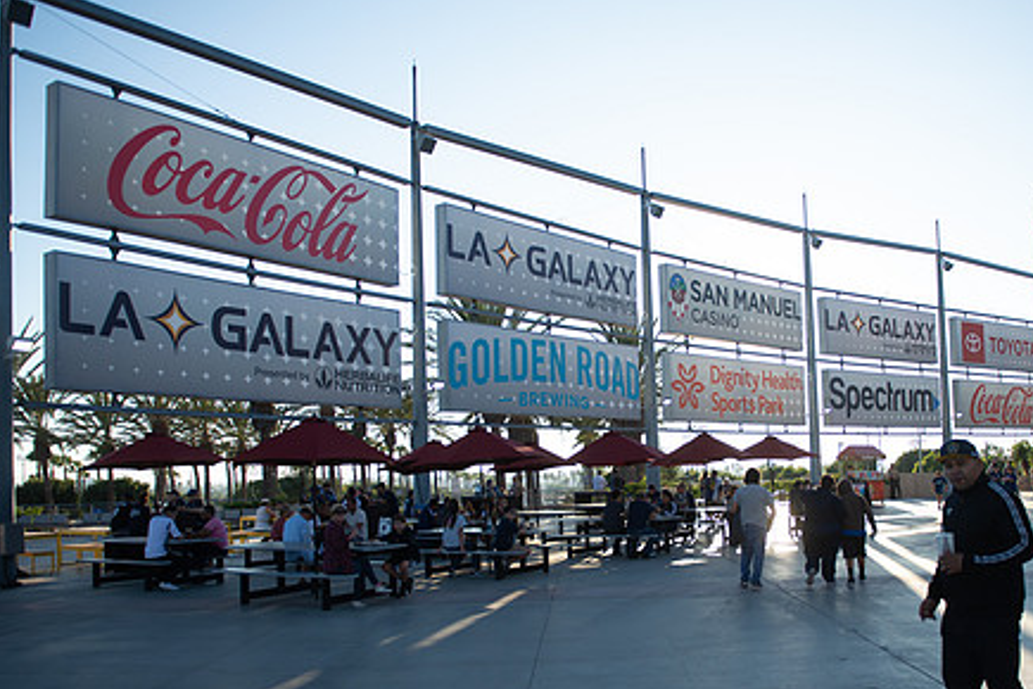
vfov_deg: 40.8
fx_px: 918
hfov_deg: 58.3
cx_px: 613
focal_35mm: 32
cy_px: 431
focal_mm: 24
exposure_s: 1/1600
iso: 200
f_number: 2.8
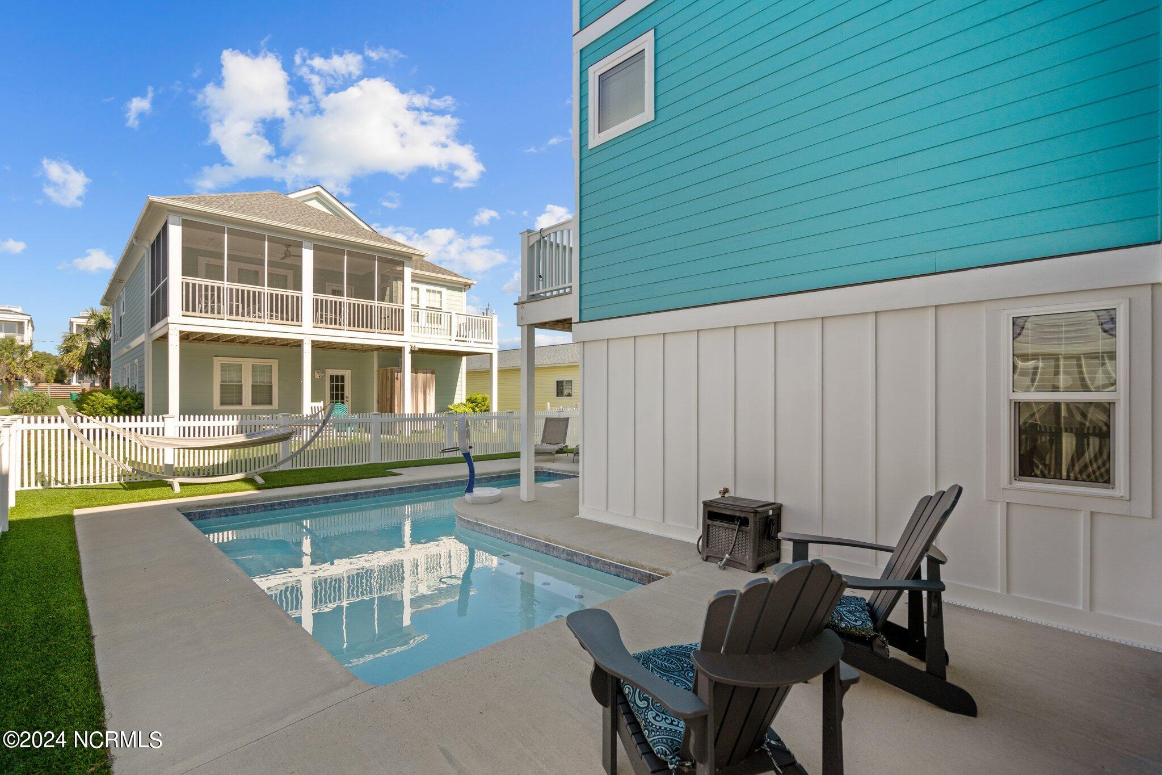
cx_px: 581
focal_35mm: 16
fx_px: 516
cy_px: 388
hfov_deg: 96.7
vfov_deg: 73.7
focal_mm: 16
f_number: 4
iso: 250
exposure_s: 1/2000
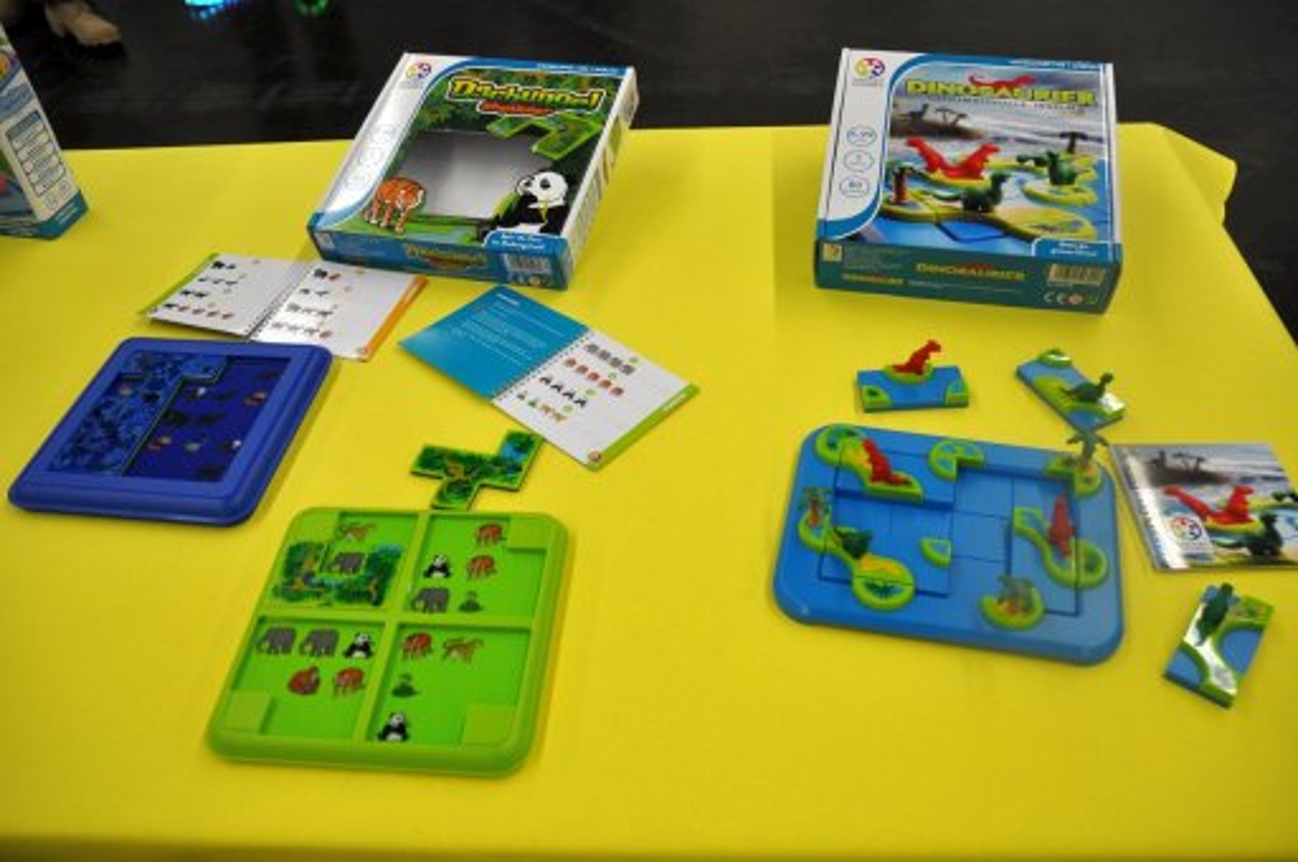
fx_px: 1188
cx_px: 649
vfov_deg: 39.9
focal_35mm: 33
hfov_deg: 57.3
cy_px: 431
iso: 400
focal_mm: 22
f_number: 4
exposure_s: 1/60
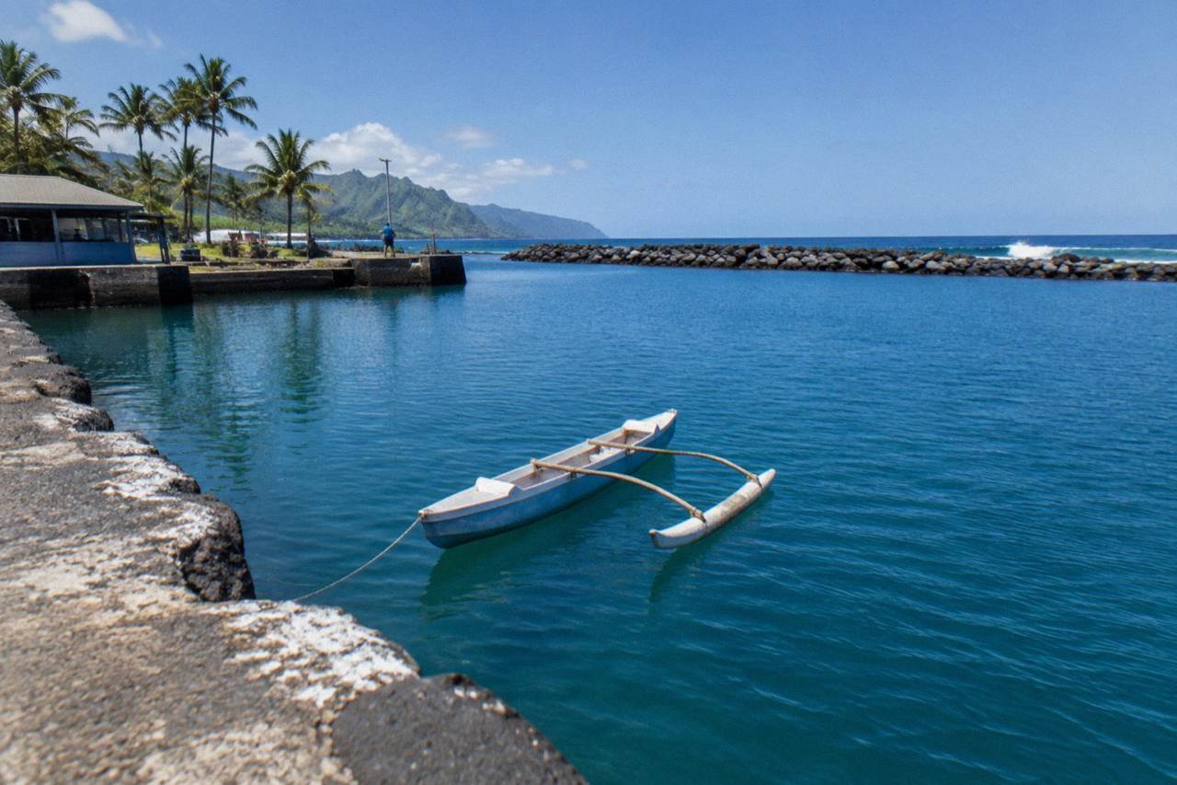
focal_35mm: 35
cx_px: 588
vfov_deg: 37.8
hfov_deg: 54.4
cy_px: 392
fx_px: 1144
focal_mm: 35
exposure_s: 1/2000
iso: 500
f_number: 4
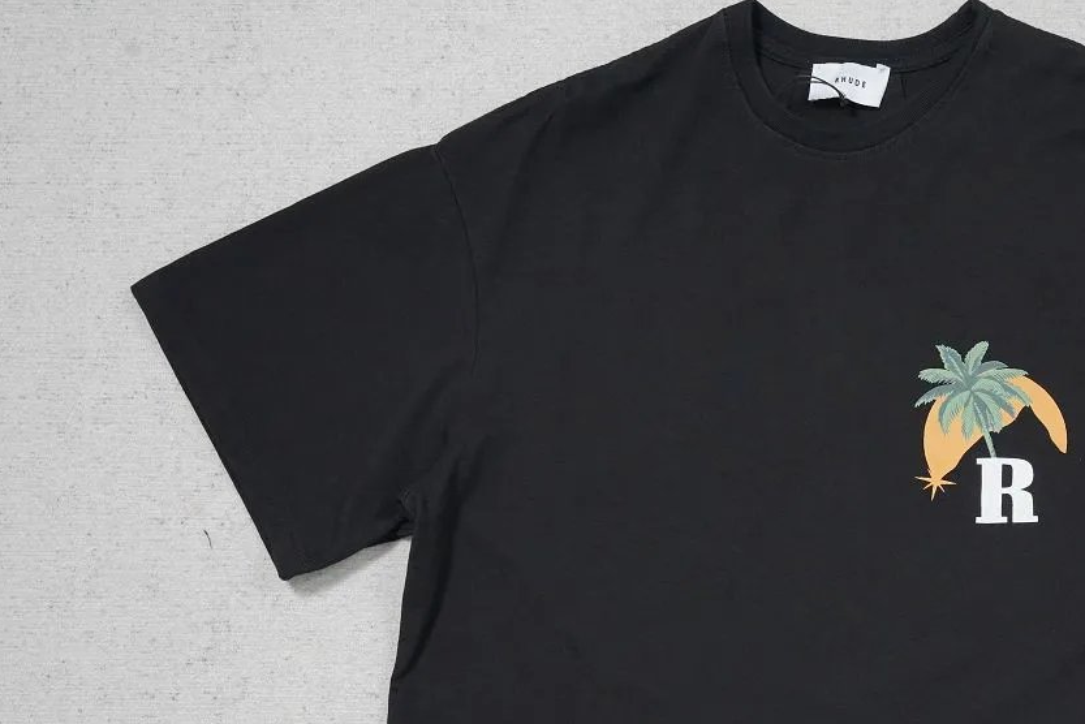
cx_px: 823
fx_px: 1899
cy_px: 606
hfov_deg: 31.3
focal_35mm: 63
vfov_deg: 21.3
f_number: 10
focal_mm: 35
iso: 1600
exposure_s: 1/100
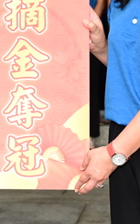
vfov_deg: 10.5
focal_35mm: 196
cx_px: 19
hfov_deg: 6.7
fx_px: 1197
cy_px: -33
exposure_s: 1/1250
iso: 1600
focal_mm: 46
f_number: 5
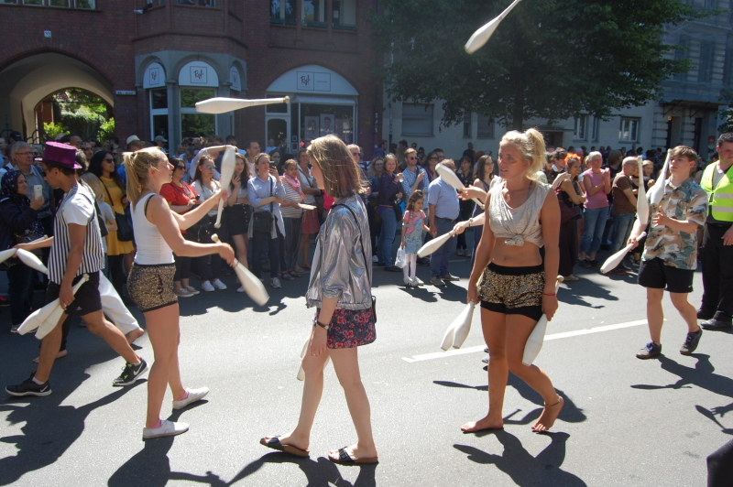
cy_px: 244
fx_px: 549
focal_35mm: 27
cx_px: 366
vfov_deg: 47.9
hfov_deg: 67.4
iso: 200
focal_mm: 18
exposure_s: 1/200
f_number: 7.1
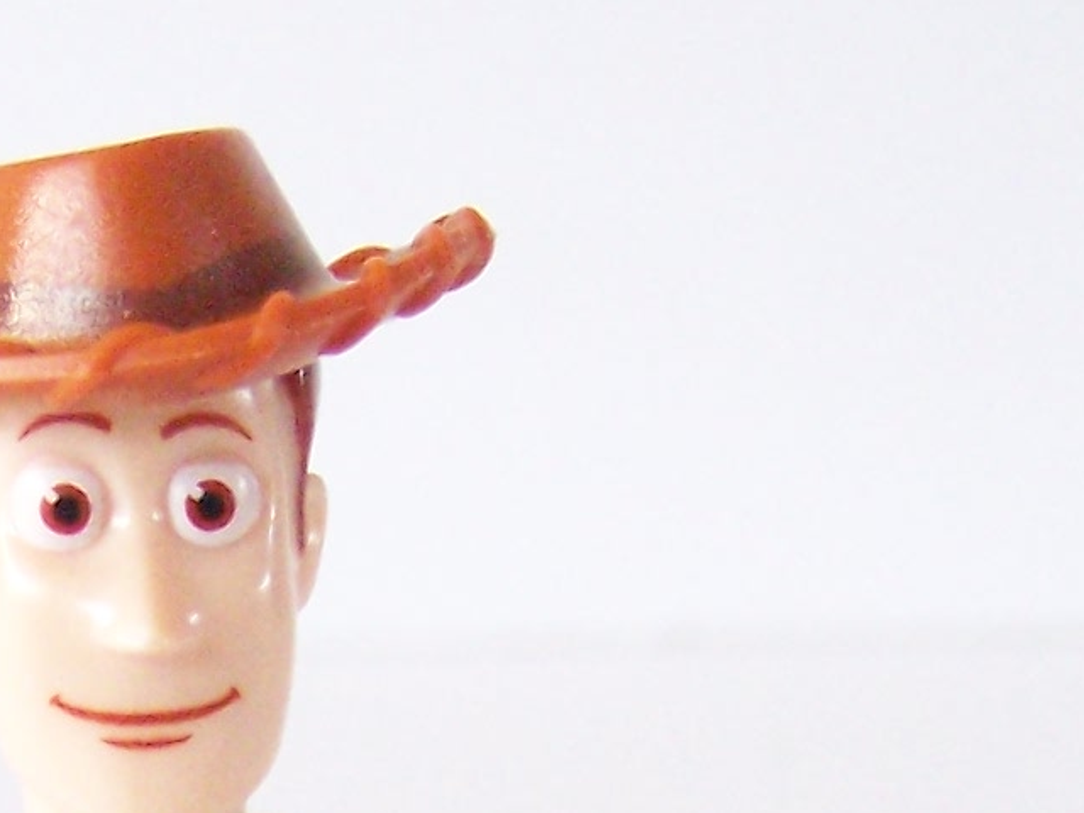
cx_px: 158
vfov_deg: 9.5
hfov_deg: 12.8
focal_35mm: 153
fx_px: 4791
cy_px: 1091
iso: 400
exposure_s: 1/10
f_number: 3.2
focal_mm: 6.3
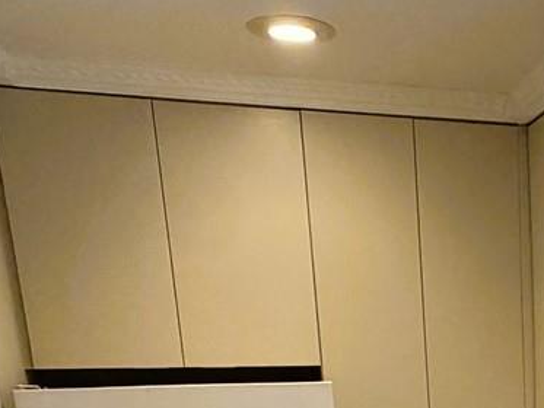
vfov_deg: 20.4
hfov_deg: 29.4
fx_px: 943
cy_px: 640
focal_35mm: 60
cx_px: 578
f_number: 2.2
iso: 250
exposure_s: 1/120
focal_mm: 2.22
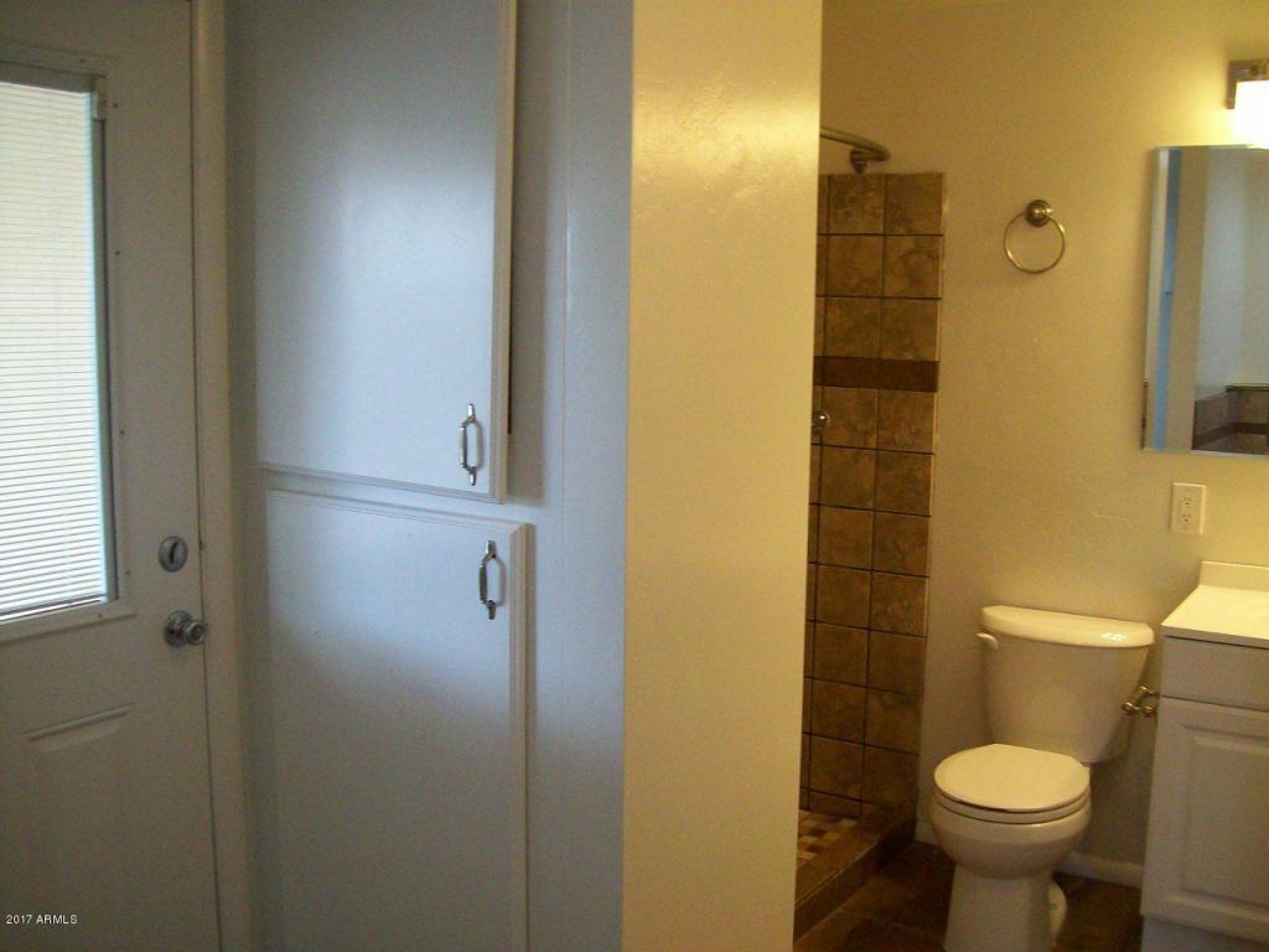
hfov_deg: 51.4
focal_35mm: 36
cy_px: 476
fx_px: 1320
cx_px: 634
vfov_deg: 39.7
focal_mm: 6
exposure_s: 1/64
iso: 178
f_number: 2.7
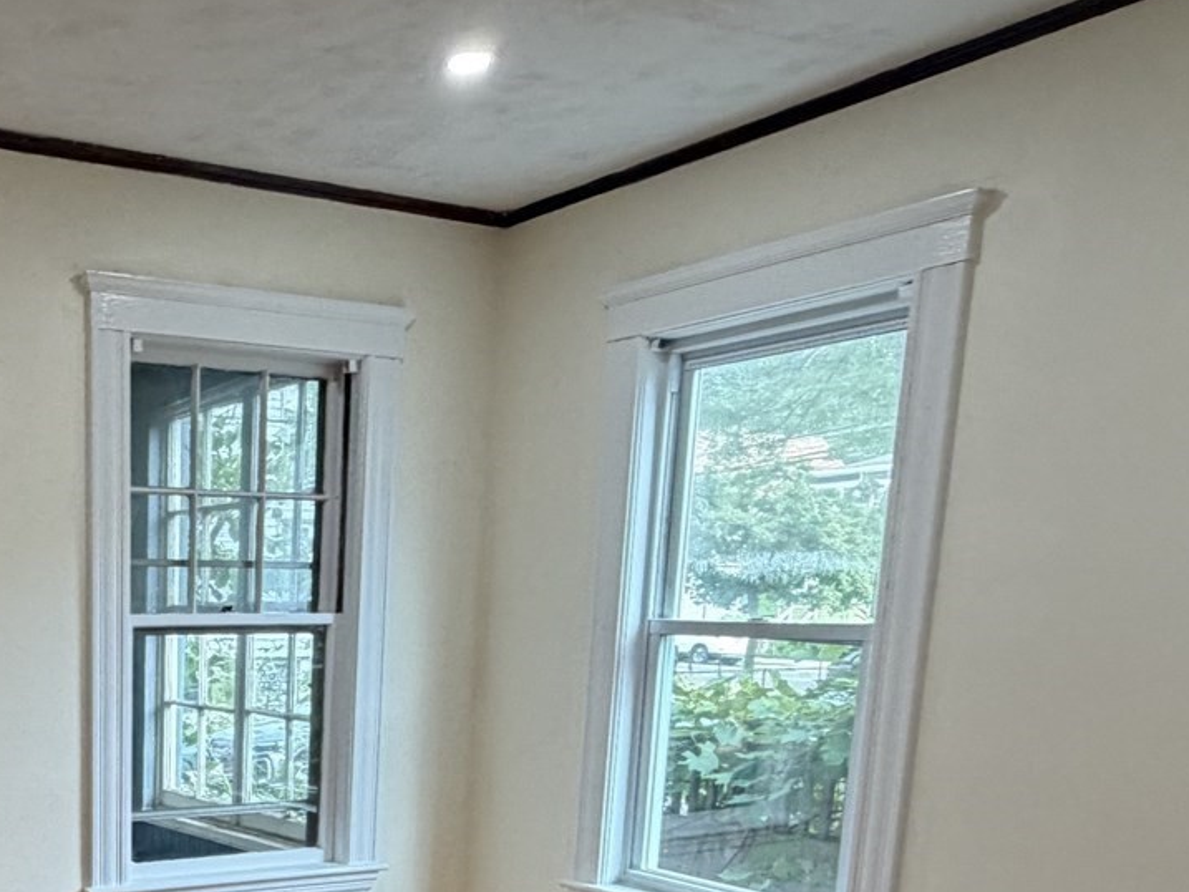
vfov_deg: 33.1
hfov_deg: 42.7
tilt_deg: -10.0
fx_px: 1374
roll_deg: -1.7
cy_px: 880
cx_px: 111
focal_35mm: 40
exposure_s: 1/120
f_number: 2.2
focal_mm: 2.22
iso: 200
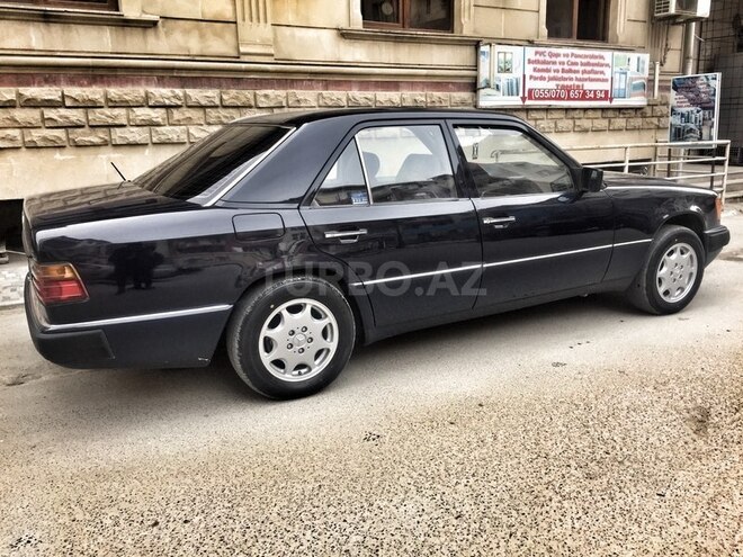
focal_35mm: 29
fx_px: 622
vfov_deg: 48.2
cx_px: 372
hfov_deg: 61.7
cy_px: 278
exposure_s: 1/278
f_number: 2.2
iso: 32
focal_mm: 4.15
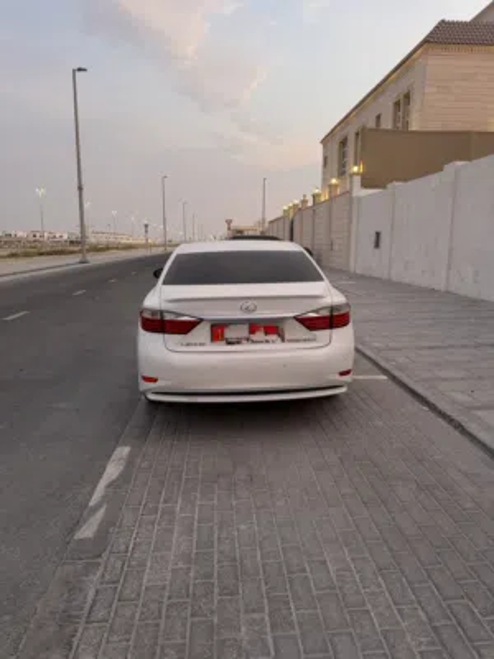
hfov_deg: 56.8
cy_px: 330
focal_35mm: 24
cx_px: 247
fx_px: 457
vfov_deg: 71.6
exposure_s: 1/60
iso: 320
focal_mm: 6.76
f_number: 1.78
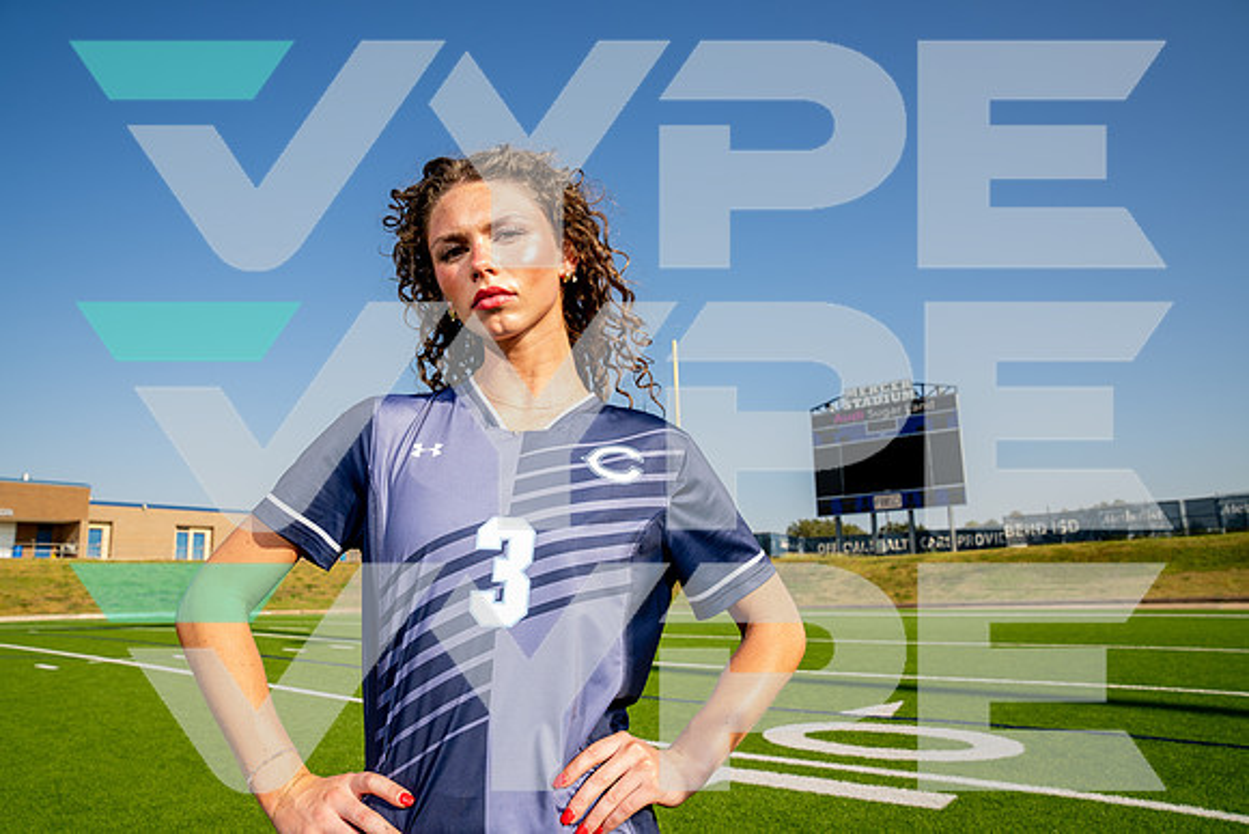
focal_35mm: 24
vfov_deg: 53.2
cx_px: 624
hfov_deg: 73.7
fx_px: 833
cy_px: 417
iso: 50
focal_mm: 24
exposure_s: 1/125
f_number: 7.1
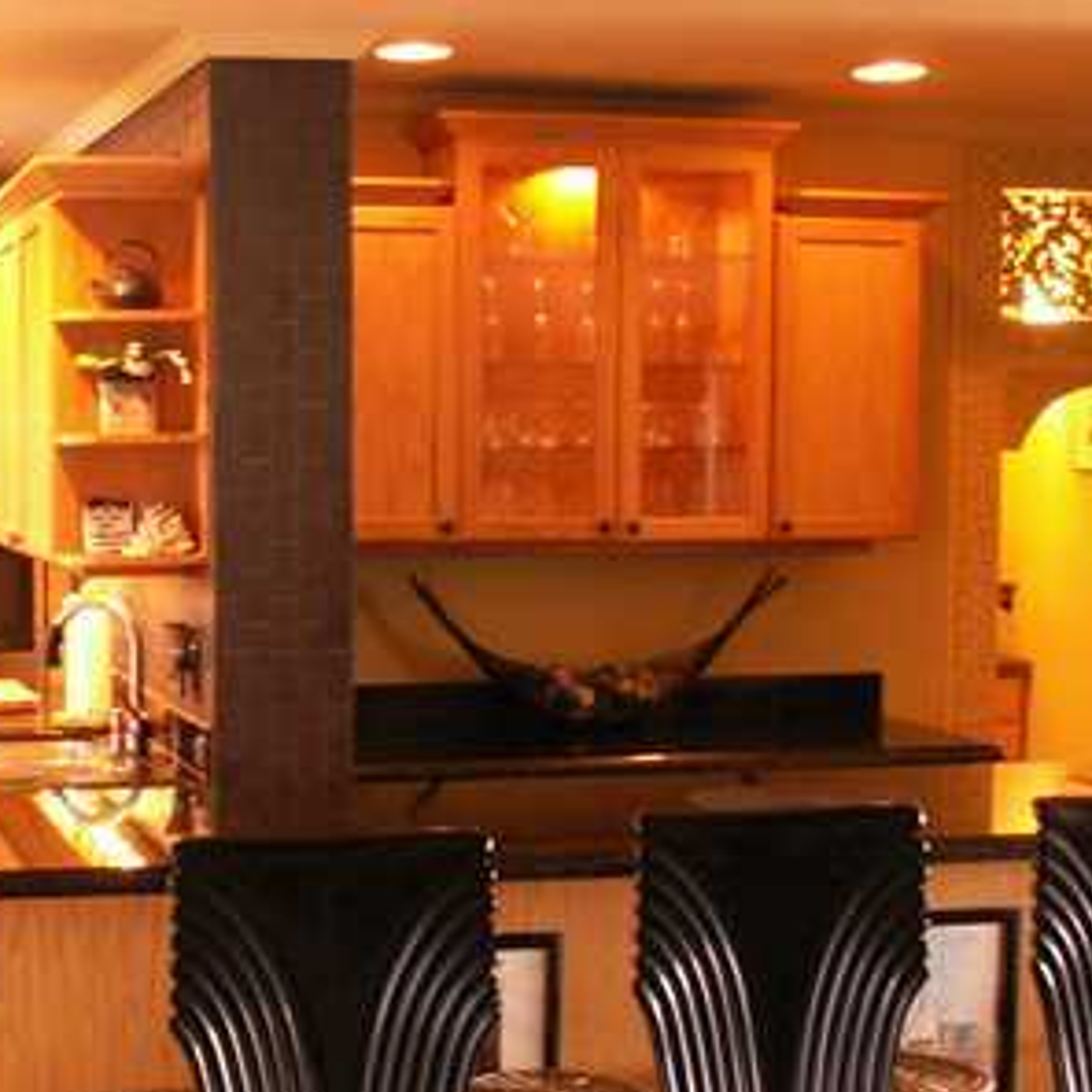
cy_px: 708
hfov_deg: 25.3
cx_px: 240
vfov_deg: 25.6
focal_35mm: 67
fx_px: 2391
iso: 160
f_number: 2.8
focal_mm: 5.86
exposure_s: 1/6
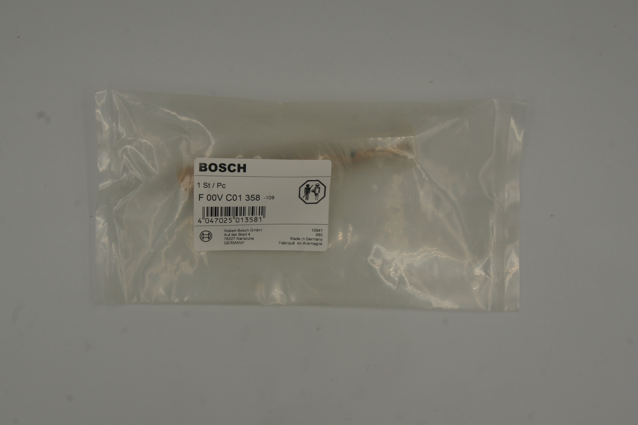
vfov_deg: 25.7
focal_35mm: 52
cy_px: 212
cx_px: 319
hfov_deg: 37.9
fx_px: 930
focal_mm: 35
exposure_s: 1/125
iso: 200
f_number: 13
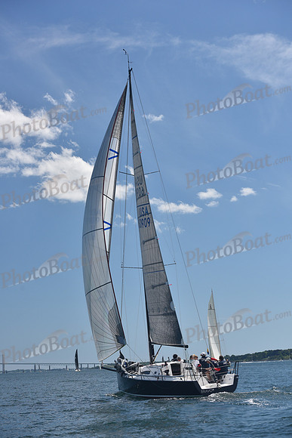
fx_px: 851
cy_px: 219
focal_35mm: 70
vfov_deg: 28.8
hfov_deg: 19.5
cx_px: 146
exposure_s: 1/1000
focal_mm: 70
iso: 320
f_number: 6.3
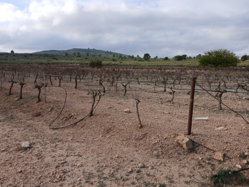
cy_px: 94
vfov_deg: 53.1
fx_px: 187
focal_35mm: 26
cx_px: 124
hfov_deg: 67.3
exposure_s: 1/482
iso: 20
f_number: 1.8
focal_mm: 3.98
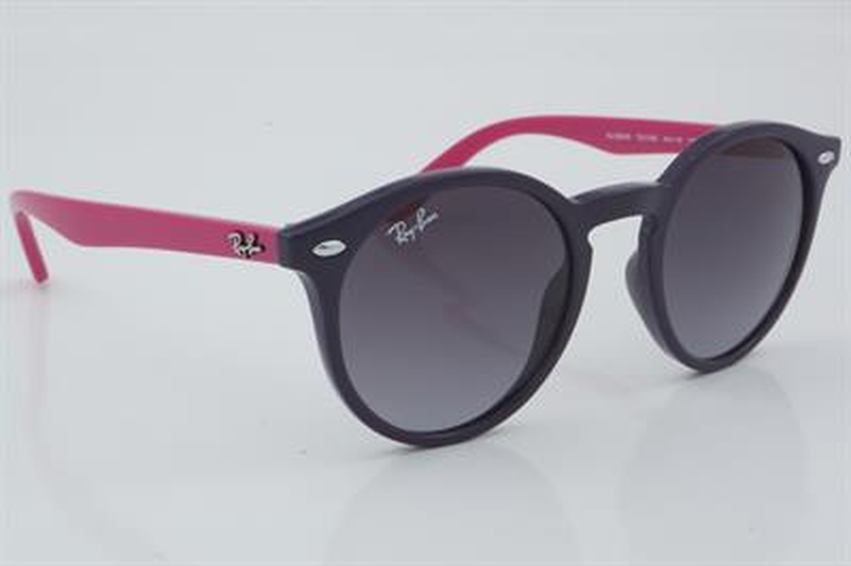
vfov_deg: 18.2
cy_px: 283
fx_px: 1771
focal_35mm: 75
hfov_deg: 27.0
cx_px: 426
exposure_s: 1/4
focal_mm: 50
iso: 100
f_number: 29
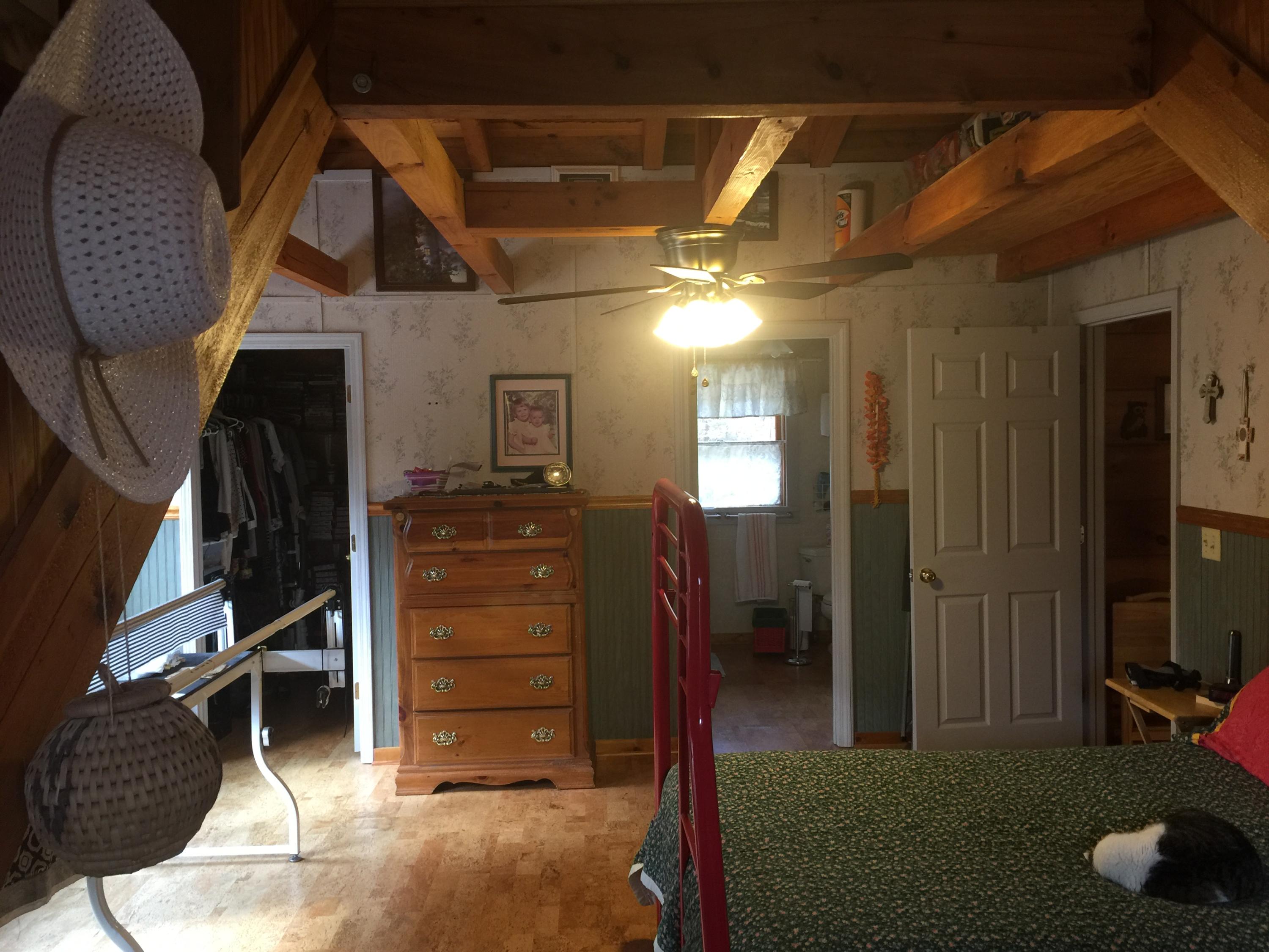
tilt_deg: -1.5
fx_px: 1063
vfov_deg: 48.2
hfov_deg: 61.7
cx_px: 634
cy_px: 476
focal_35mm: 29
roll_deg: +1.1
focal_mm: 4.15
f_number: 2.2
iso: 40
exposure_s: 1/15
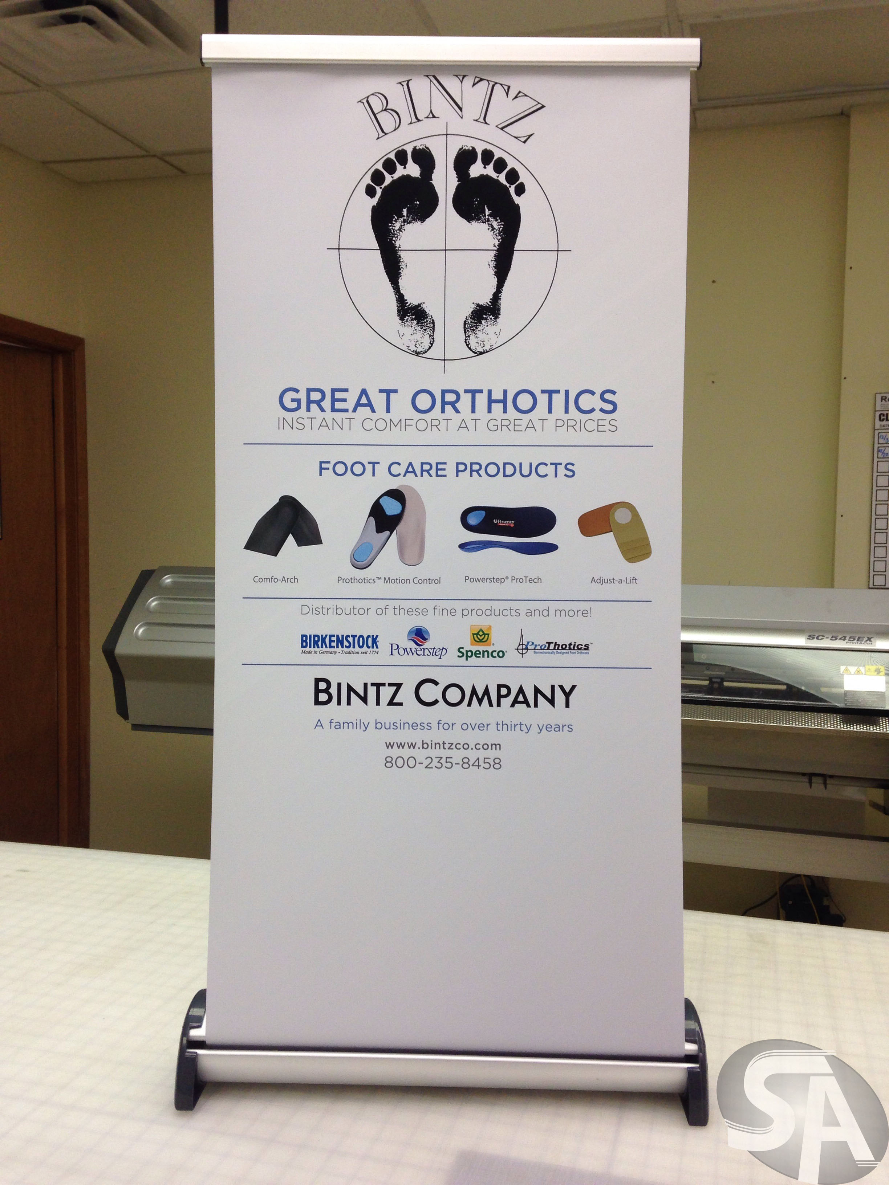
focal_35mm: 33
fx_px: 1130
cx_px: 444
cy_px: 592
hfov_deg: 42.9
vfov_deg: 55.4
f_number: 2.4
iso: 80
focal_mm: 4.12
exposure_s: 1/120
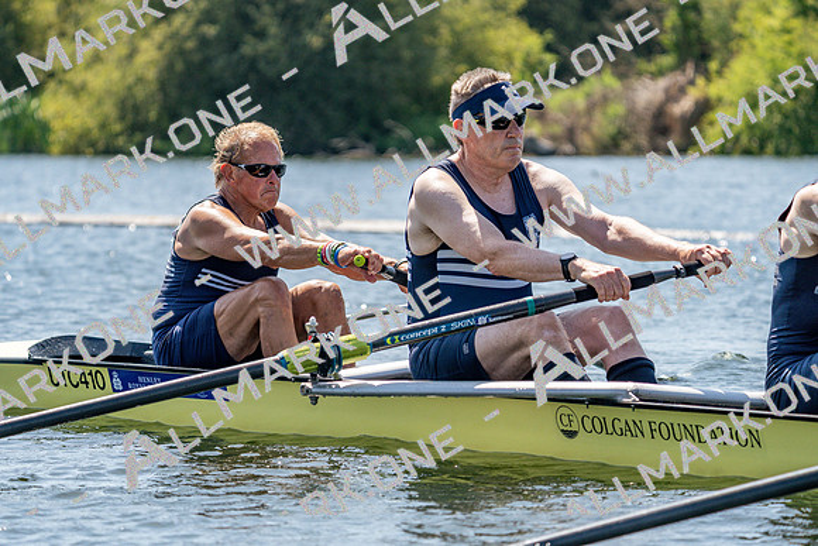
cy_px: 273
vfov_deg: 6.9
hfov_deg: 10.3
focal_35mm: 200
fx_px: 4545
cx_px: 409
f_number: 5.6
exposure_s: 1/2000
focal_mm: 200
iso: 400
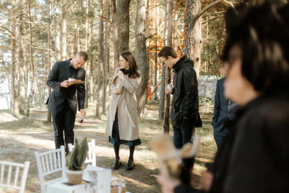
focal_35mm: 35
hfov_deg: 54.4
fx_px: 281
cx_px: 144
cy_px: 96
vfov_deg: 37.9
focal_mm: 35
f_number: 1.4
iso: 100
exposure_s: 1/4000
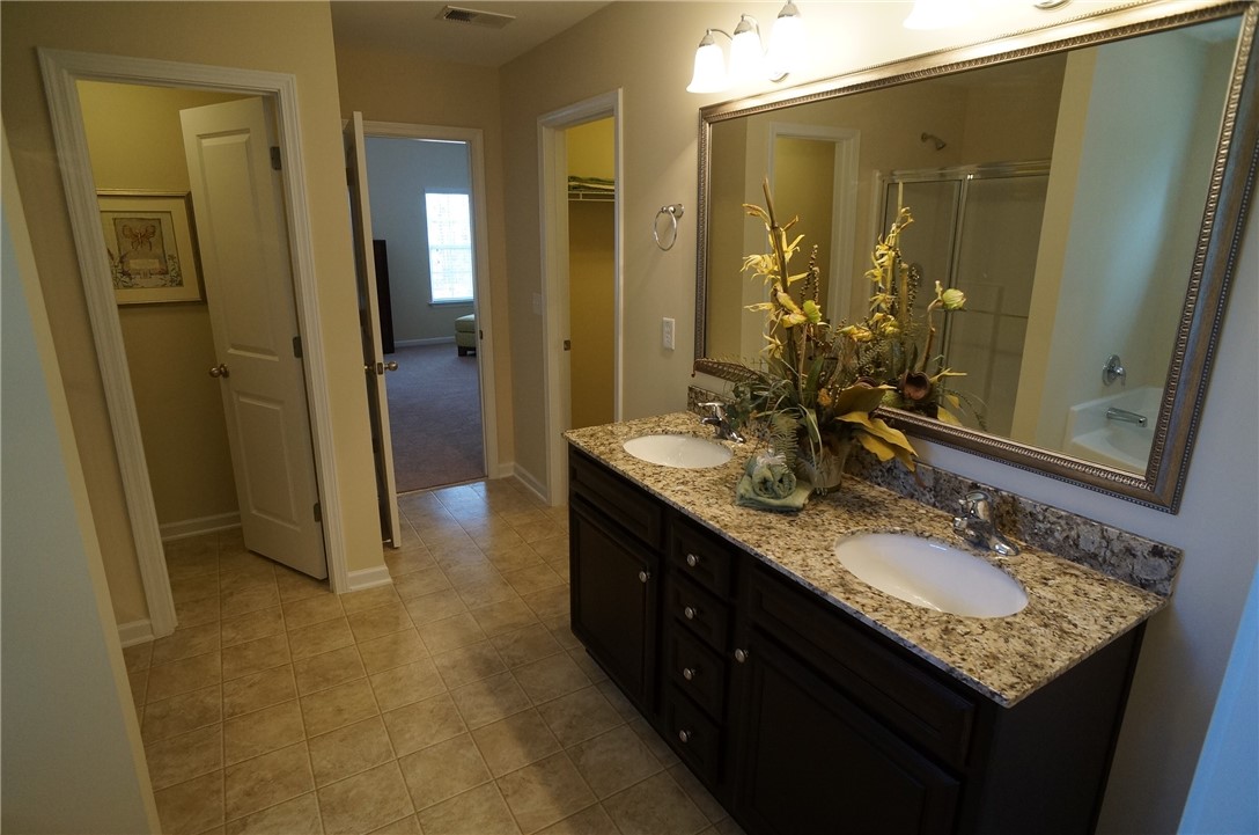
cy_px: 418
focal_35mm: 24
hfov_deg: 73.8
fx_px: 838
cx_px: 630
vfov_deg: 52.9
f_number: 4
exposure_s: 1/160
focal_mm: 16
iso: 1000
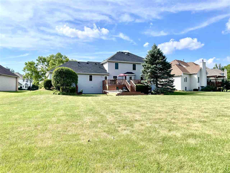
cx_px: 115
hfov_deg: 67.3
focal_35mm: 26
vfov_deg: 53.1
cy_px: 86
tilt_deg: +2.3
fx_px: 173
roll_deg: +0.2
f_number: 1.6
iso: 32
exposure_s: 1/4000
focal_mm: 4.2
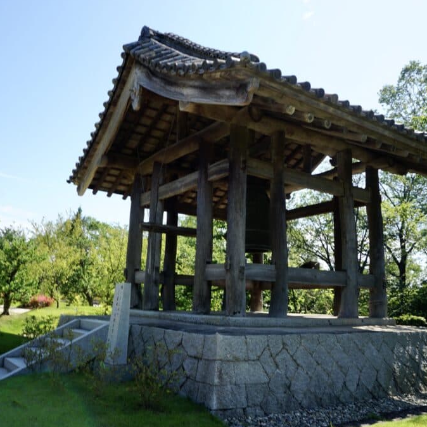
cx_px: 200
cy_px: 212
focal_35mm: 31
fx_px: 433
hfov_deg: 52.5
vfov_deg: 52.5
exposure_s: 1/100
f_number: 9
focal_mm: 16
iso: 100
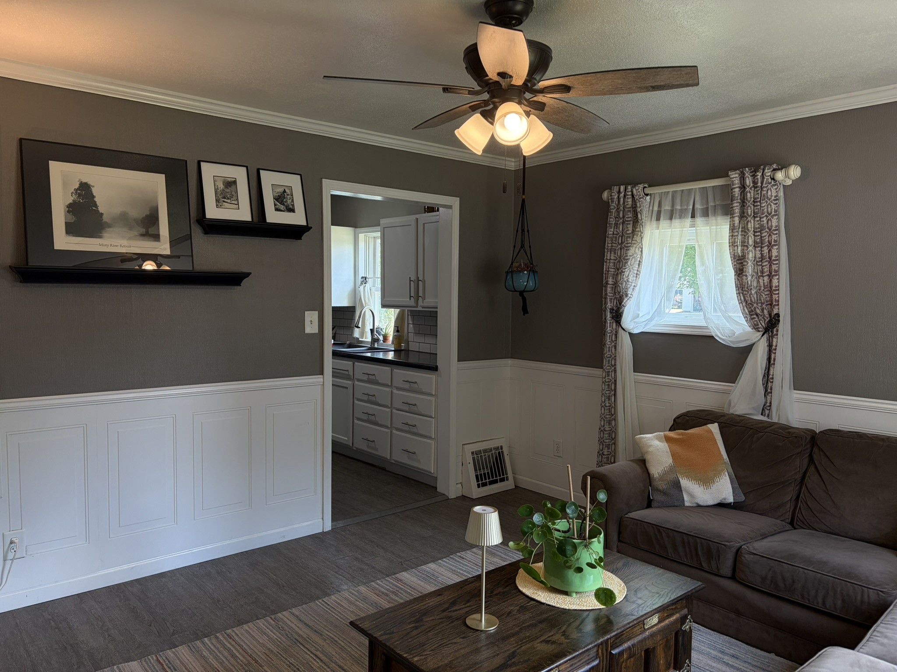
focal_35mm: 26
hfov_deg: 67.3
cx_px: 448
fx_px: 674
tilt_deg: -3.8
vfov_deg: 53.1
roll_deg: -0.3
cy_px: 336
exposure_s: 1/120
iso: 80
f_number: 1.6
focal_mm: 5.96
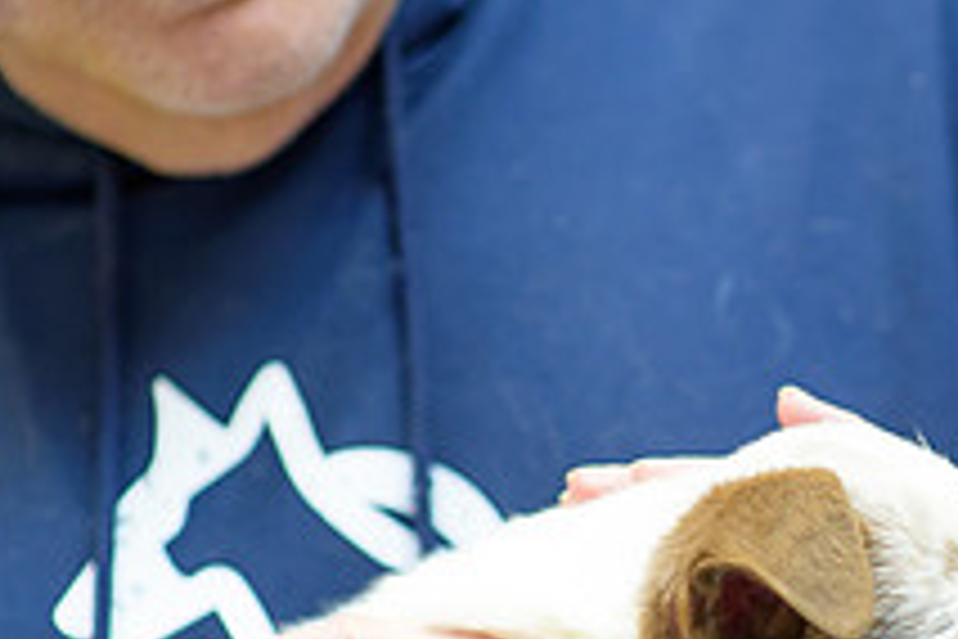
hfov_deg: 8.8
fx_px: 6147
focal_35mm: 231
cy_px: 619
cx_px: 1025
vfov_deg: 5.9
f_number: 2
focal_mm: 85
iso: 800
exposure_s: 1/160
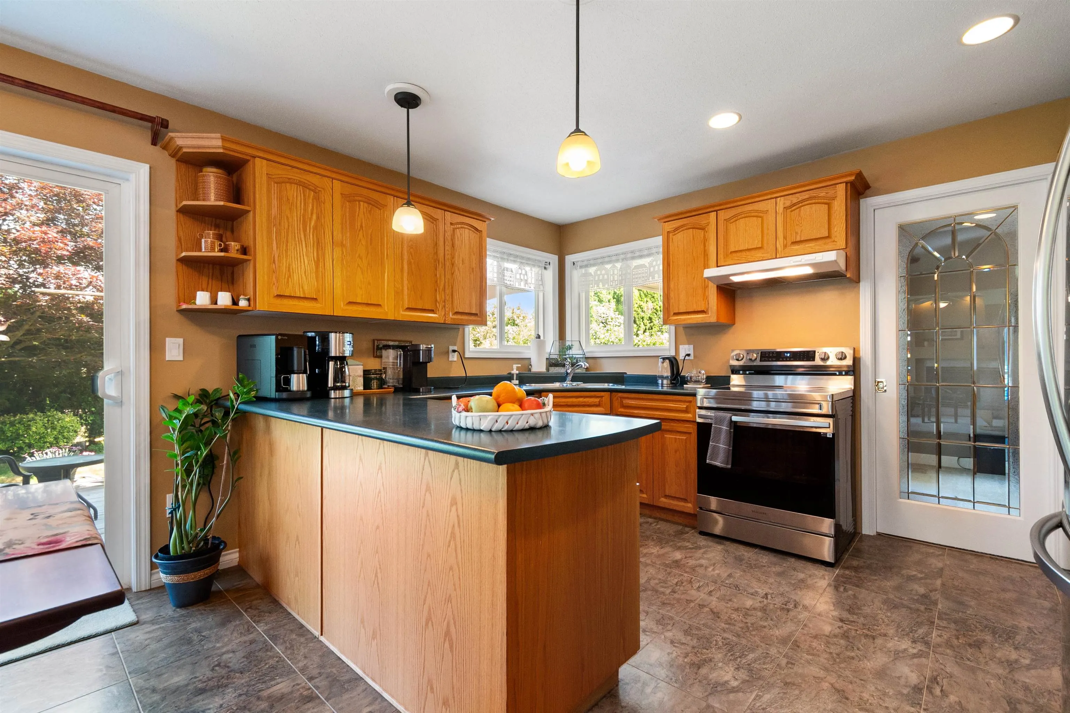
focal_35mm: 15
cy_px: 356
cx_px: 535
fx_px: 446
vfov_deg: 77.3
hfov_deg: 100.4
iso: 200
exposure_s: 1/15
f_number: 7.1
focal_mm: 10
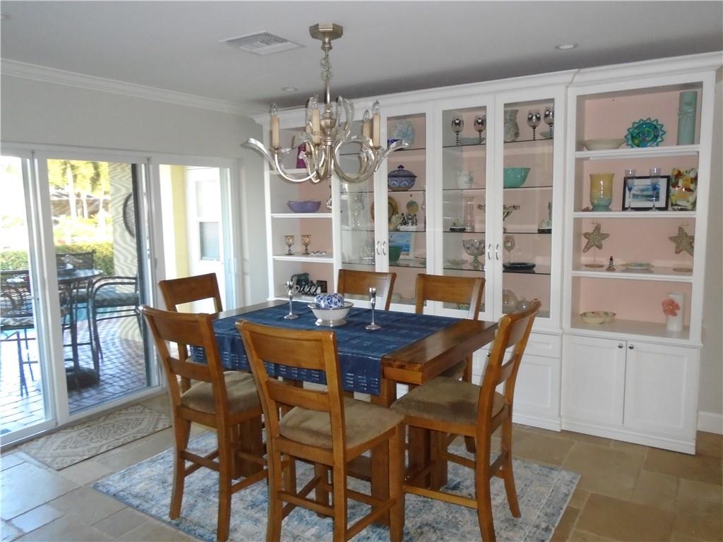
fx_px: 543
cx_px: 362
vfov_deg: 53.1
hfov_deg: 67.3
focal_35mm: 26
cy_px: 271
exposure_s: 1/30
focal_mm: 4.6
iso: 400
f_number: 3.2
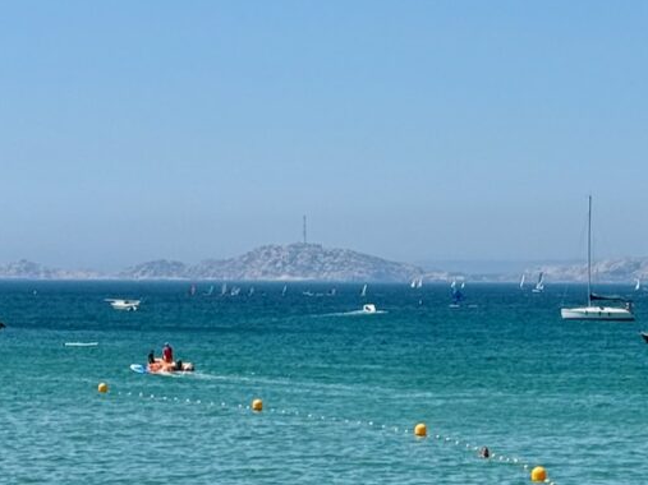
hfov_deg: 20.1
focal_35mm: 97
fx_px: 1815
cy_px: 343
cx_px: 467
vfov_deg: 15.2
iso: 64
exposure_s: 1/7143
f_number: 1.78
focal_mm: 6.76
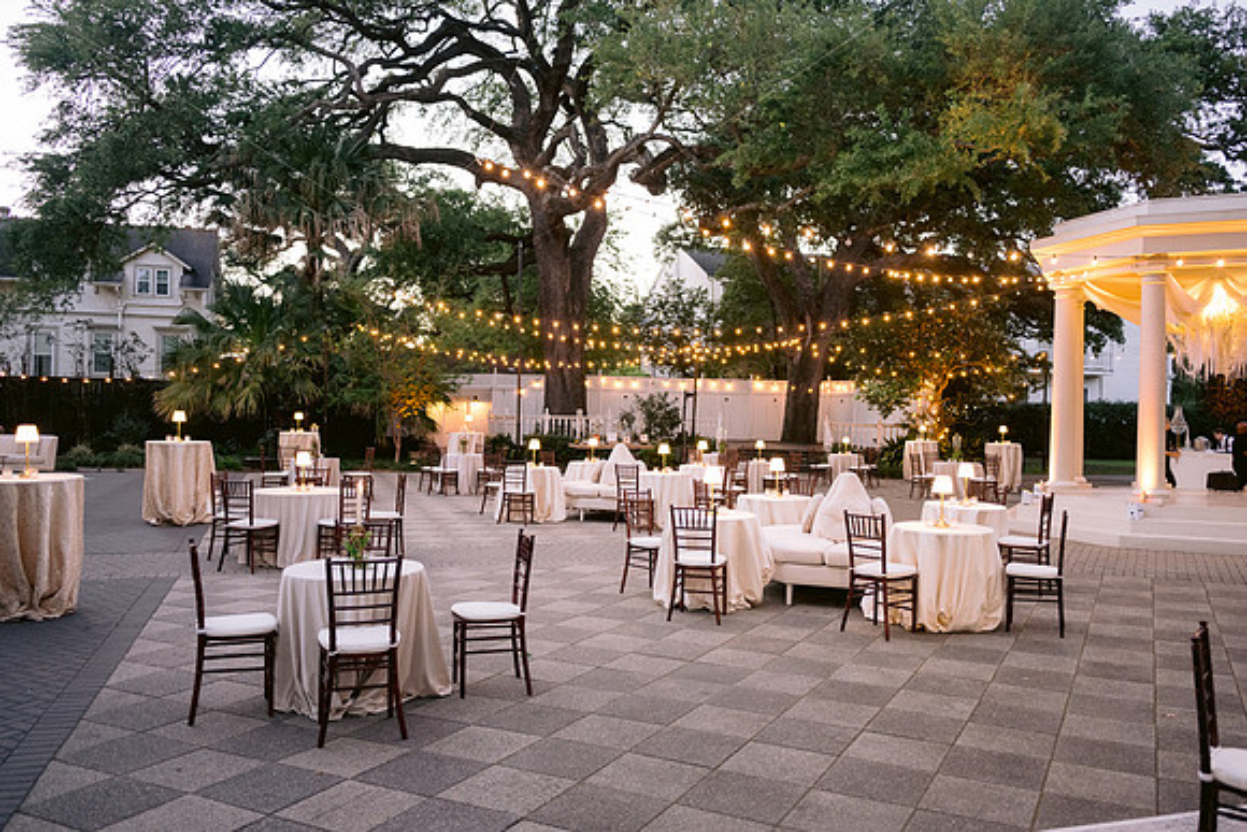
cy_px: 416
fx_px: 1000
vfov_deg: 45.2
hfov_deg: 63.9
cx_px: 643
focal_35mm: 29
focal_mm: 28
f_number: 3.2
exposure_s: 1/40
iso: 1250
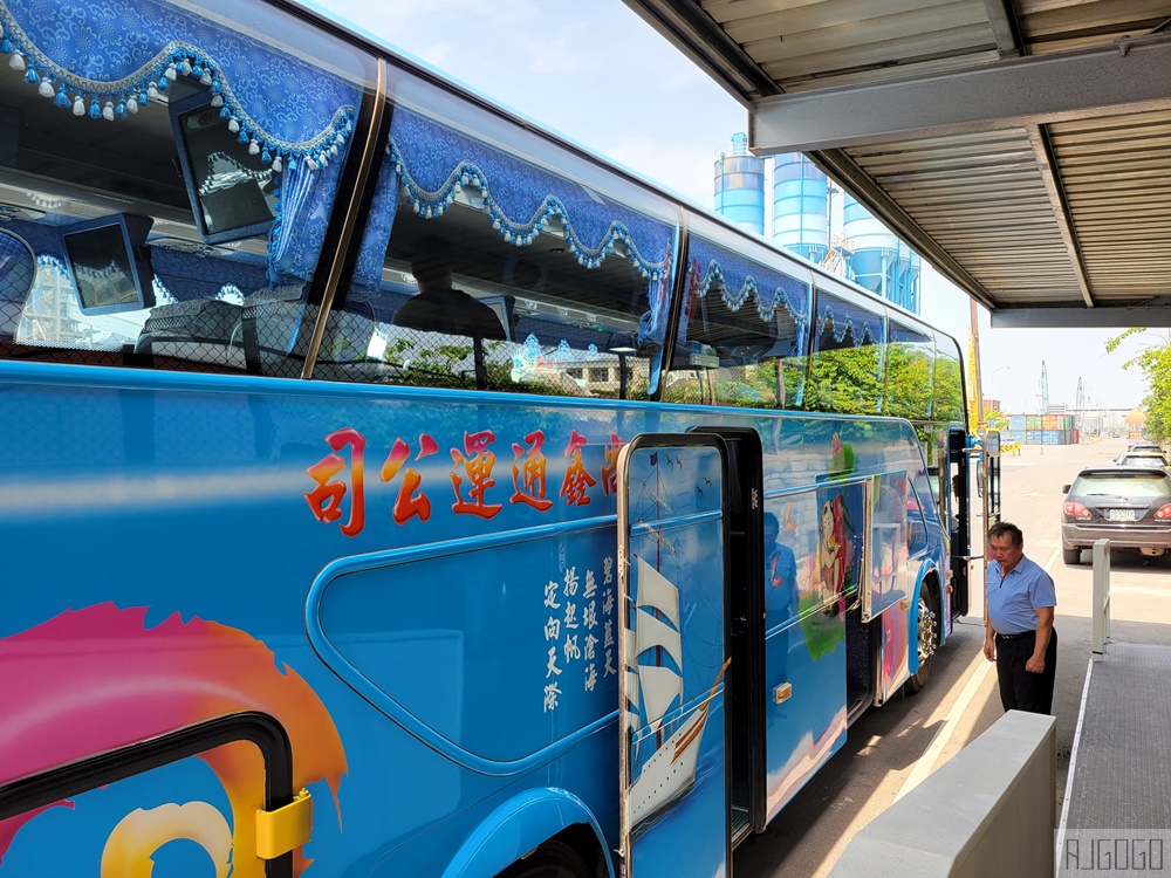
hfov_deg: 67.3
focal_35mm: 26
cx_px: 586
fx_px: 880
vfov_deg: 53.1
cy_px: 439
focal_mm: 5.4
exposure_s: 1/347
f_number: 1.8
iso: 40
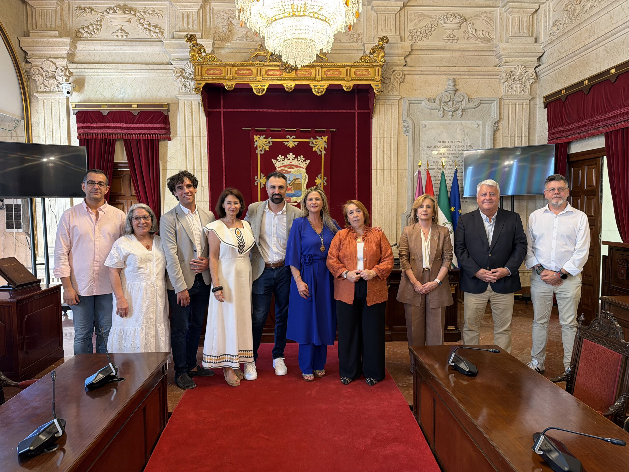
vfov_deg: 56.8
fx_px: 436
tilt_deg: -3.8
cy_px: 236
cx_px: 314
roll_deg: +0.3
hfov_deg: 71.6
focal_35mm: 24
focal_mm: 6.76
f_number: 1.78
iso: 250
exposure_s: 1/50
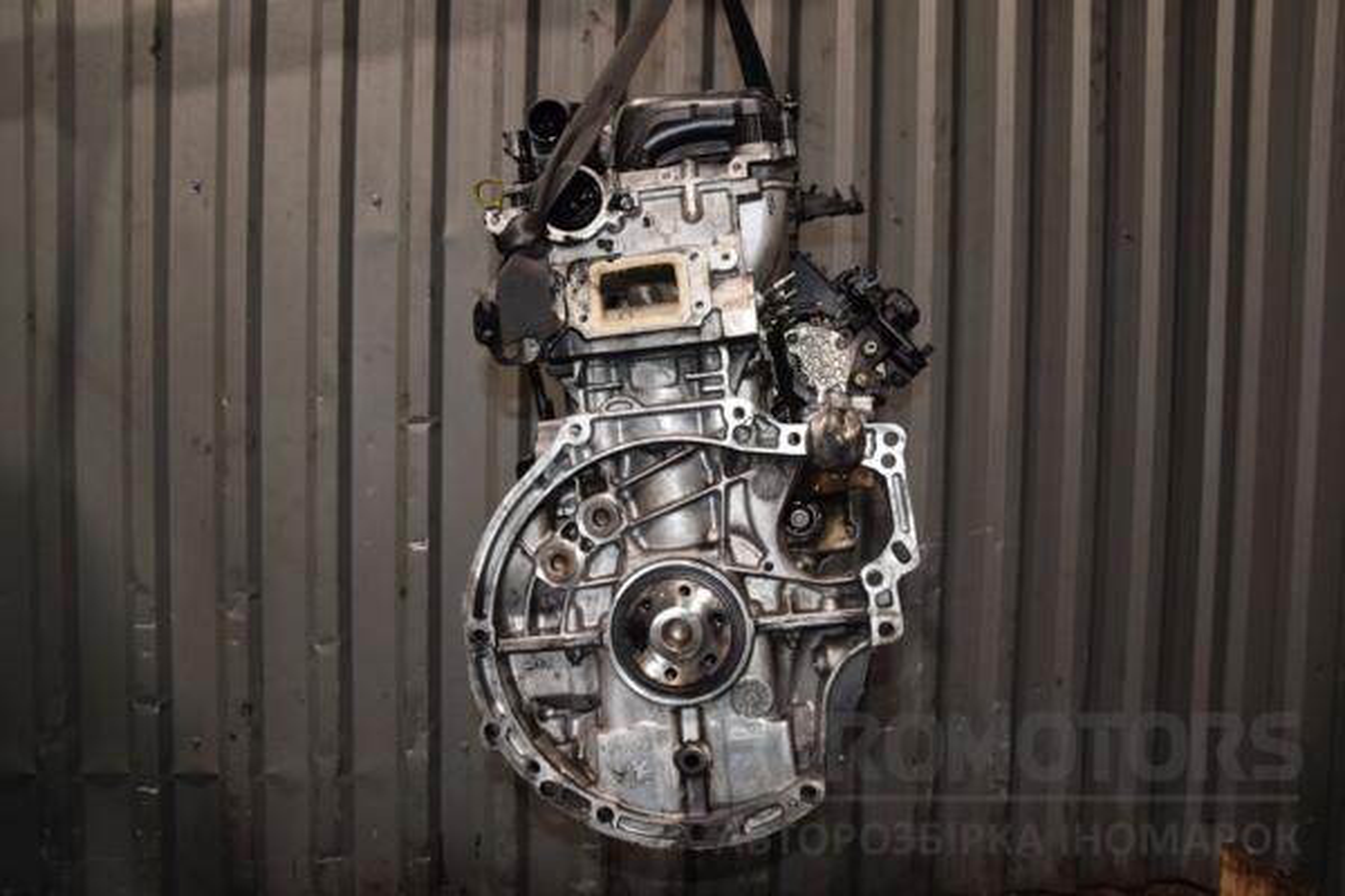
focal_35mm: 27
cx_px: 672
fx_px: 1009
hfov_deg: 67.4
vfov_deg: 47.9
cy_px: 448
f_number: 5
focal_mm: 18
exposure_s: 1/60
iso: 800
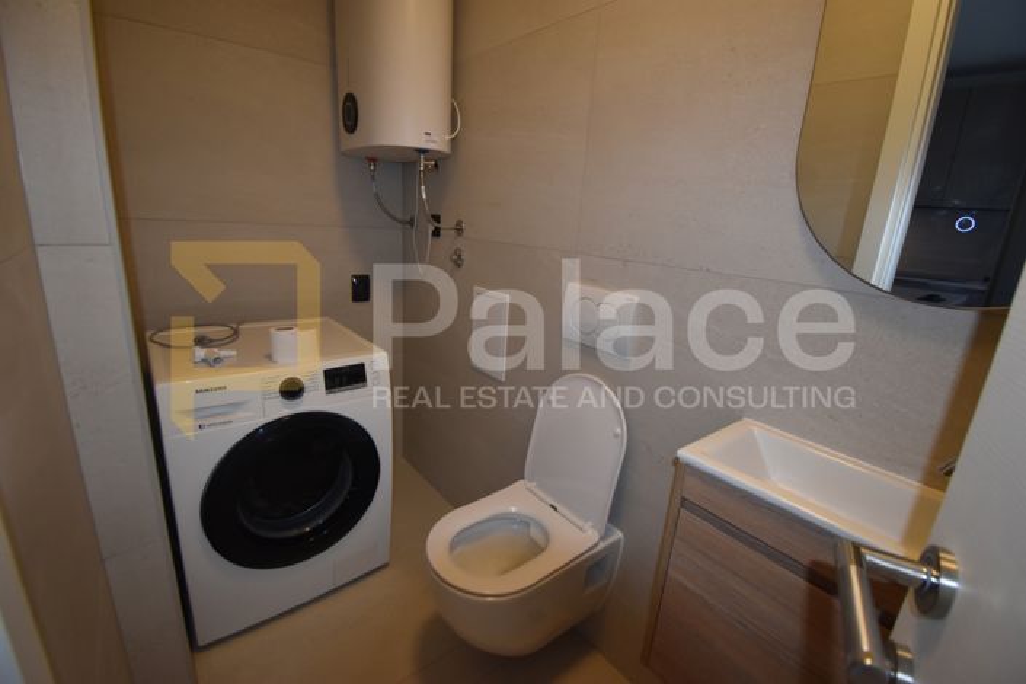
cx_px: 513
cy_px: 342
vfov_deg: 77.3
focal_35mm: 15
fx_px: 427
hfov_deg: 100.4
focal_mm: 10
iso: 900
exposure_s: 1/125
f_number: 4.5
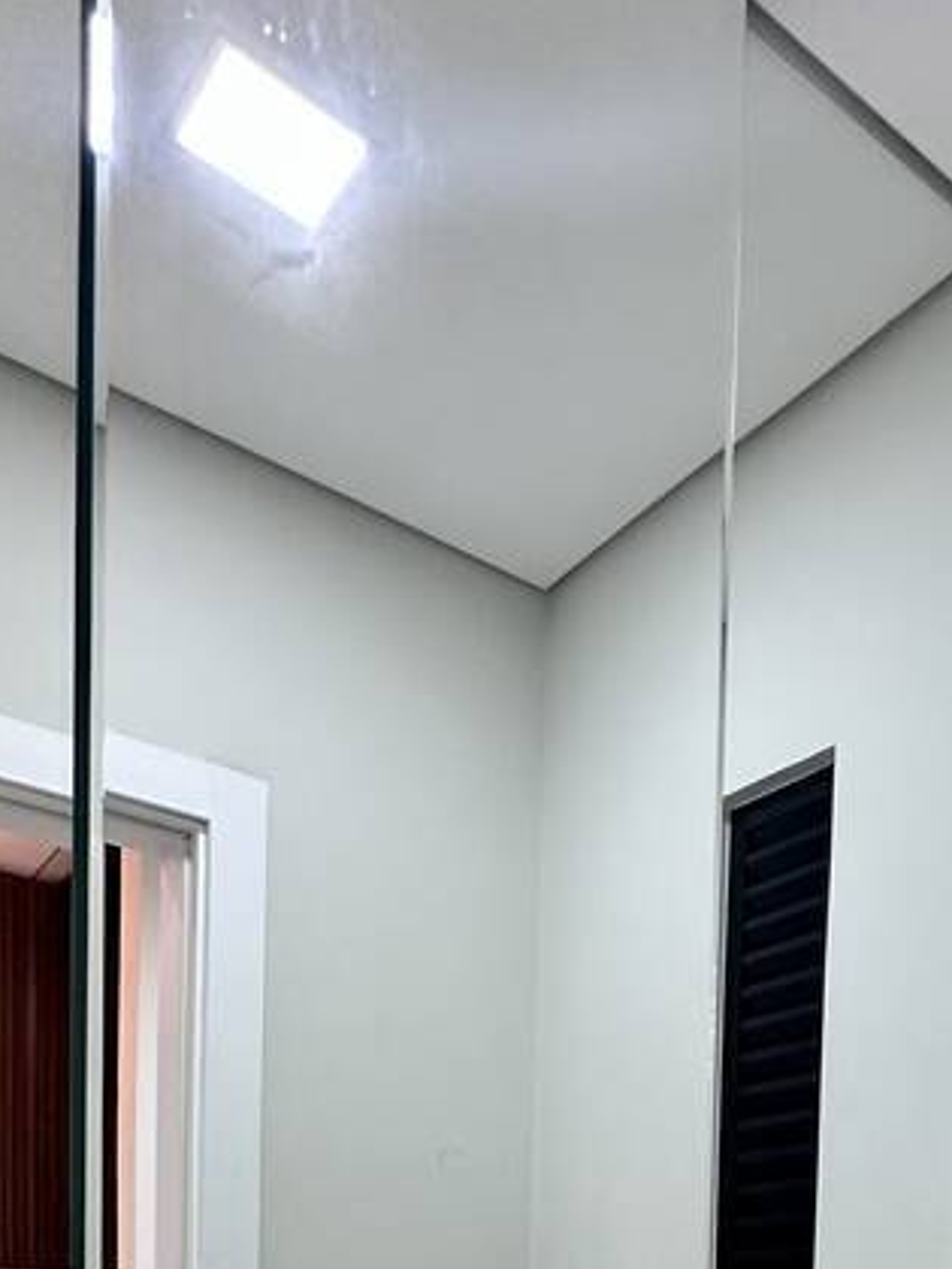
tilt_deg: -1.1
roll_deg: -2.6
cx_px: 873
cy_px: 1408
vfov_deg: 40.8
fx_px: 1320
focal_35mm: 36
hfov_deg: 36.9
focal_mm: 2.22
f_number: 2.2
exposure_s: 1/120
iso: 250
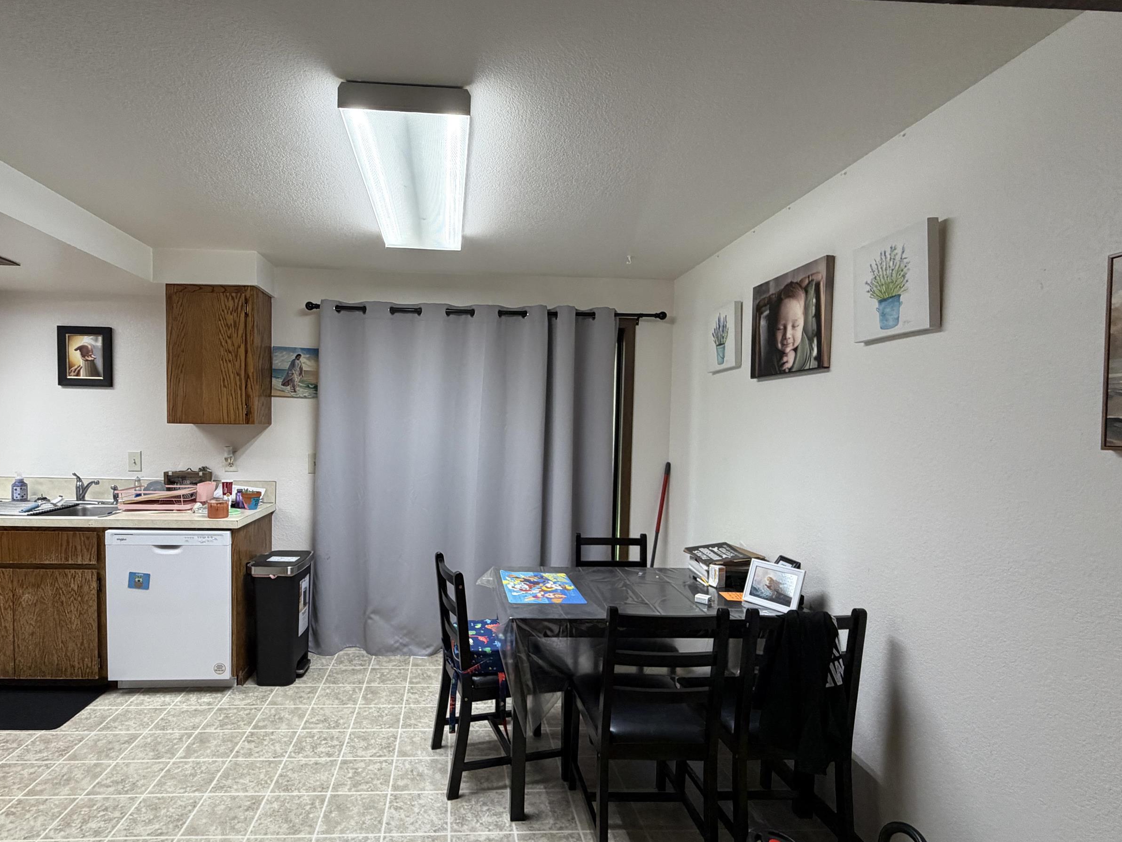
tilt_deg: -3.3
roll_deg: -1.0
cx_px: 481
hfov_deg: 87.2
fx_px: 583
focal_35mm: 18
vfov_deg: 71.5
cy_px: 450
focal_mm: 2.22
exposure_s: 1/60
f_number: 2.2
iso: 200
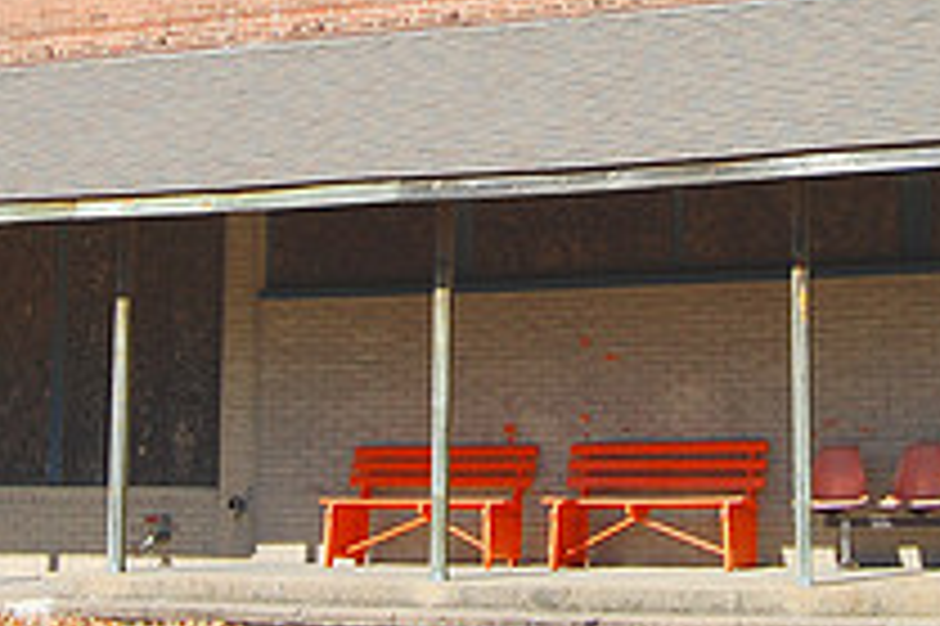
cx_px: 364
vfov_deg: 17.7
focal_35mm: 75
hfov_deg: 26.9
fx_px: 1957
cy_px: 7
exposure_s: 1/320
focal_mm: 18
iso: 200
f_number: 9
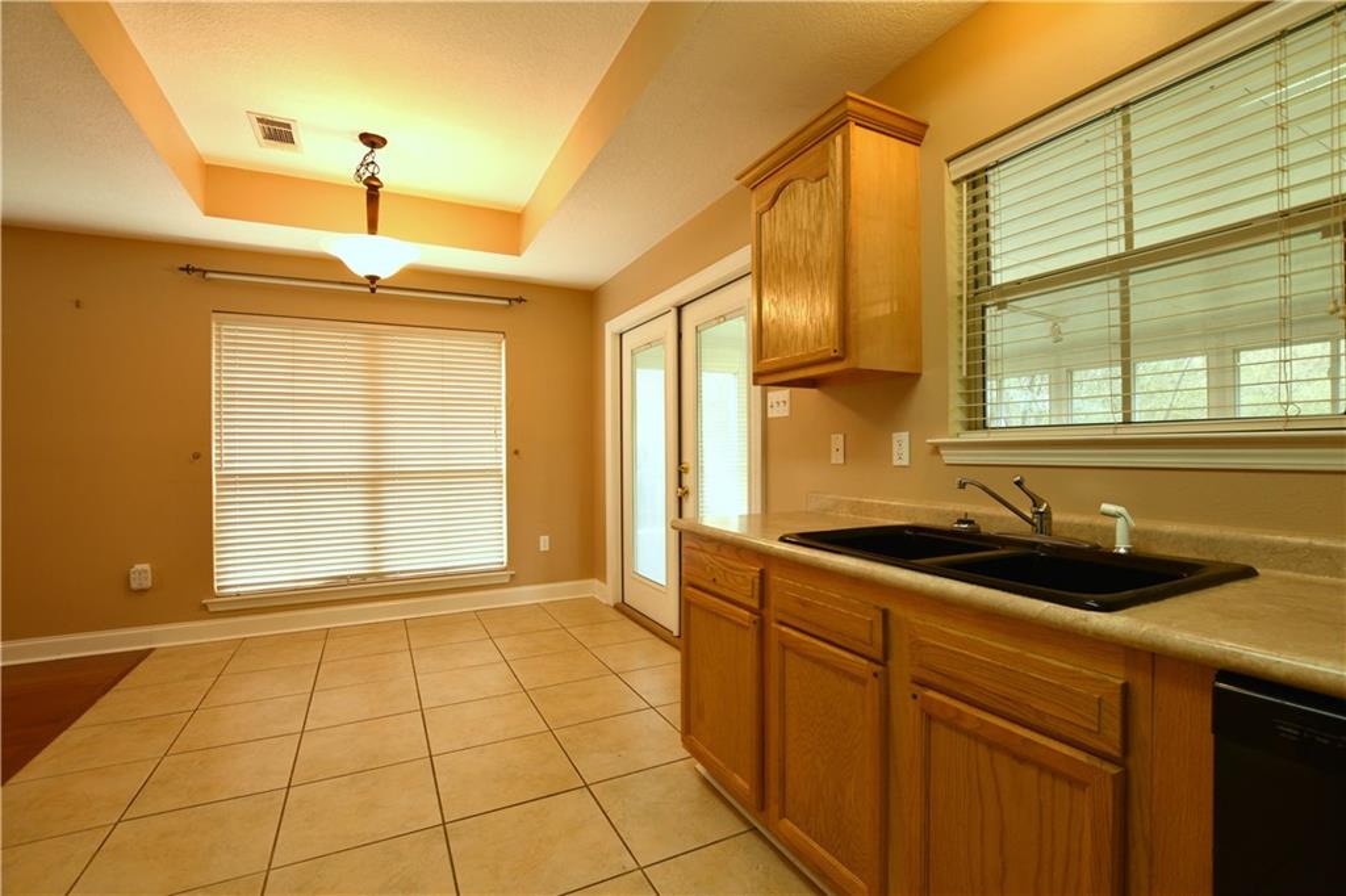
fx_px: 561
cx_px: 673
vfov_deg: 77.3
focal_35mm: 15
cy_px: 448
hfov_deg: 100.4
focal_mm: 10
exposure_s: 1/25
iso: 250
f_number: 5.6
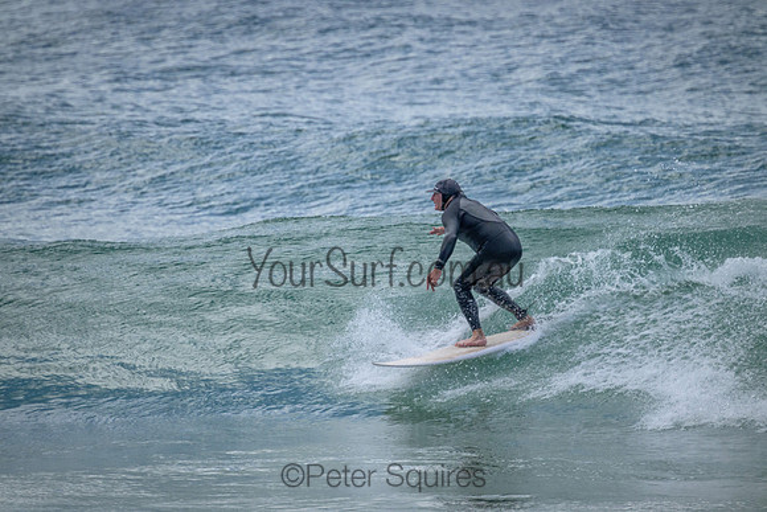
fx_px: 17048
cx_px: 384
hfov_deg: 2.6
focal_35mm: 800
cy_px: 256
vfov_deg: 1.7
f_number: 11
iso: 2200
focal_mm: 800
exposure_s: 1/1000
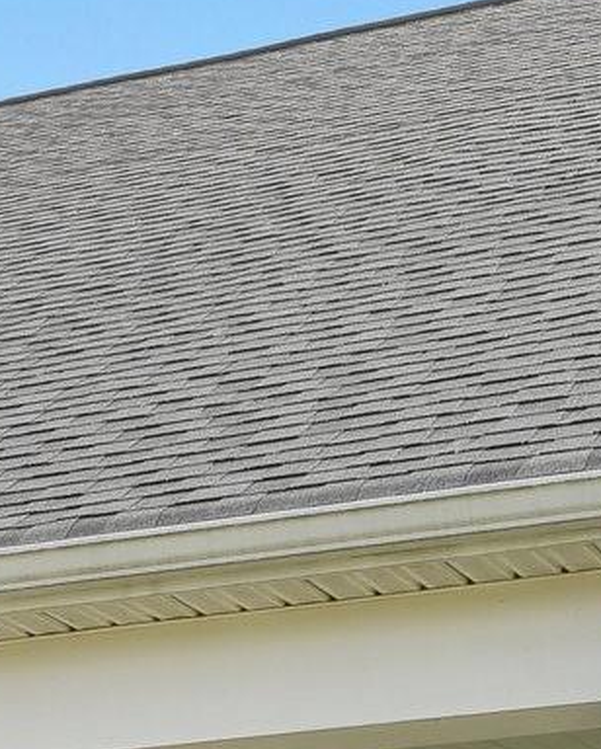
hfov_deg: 9.6
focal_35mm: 150
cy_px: 1240
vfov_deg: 12.0
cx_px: -589
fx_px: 3330
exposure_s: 1/45
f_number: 8
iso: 100
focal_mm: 20
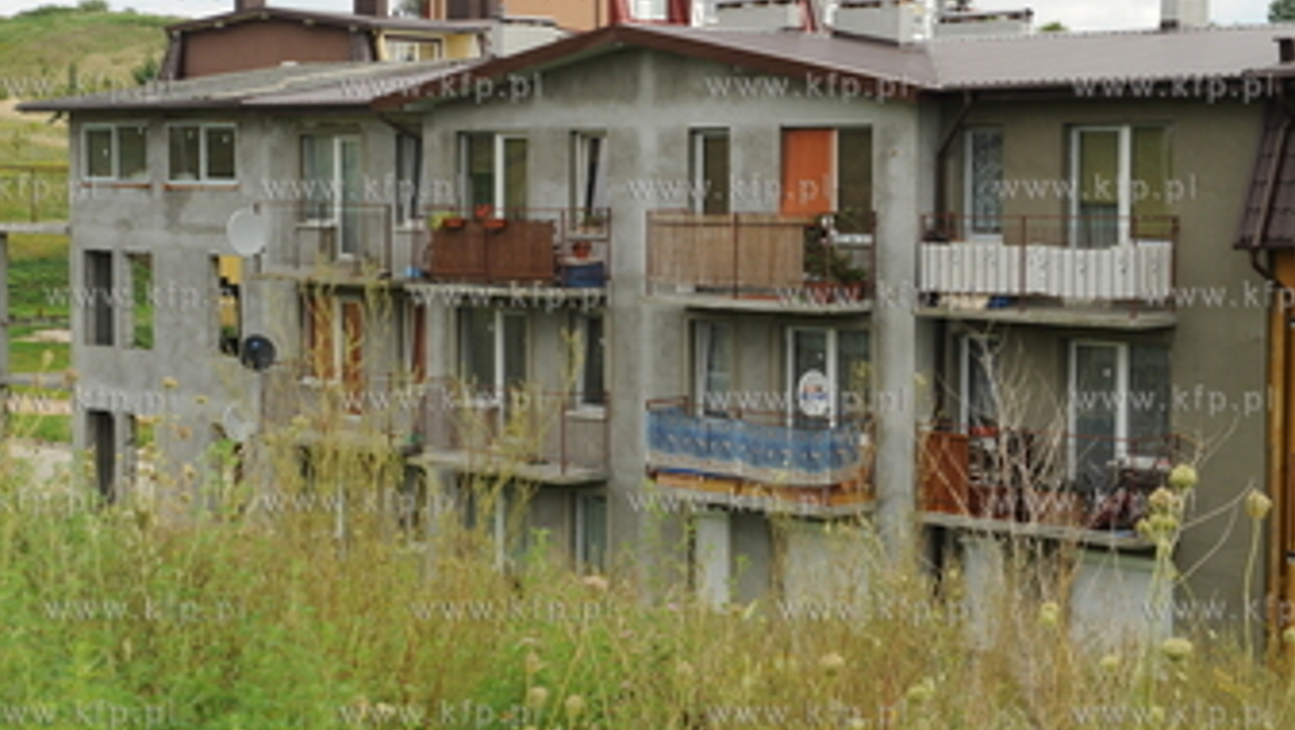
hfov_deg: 27.5
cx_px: 646
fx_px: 2646
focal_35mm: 77
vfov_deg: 15.7
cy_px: 346
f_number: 9
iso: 400
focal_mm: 62
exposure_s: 1/320
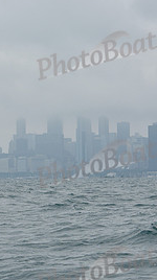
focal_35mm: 159
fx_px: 1181
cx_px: -17
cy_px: 122
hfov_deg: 7.6
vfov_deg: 13.5
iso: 250
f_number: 10
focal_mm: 70
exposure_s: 1/800
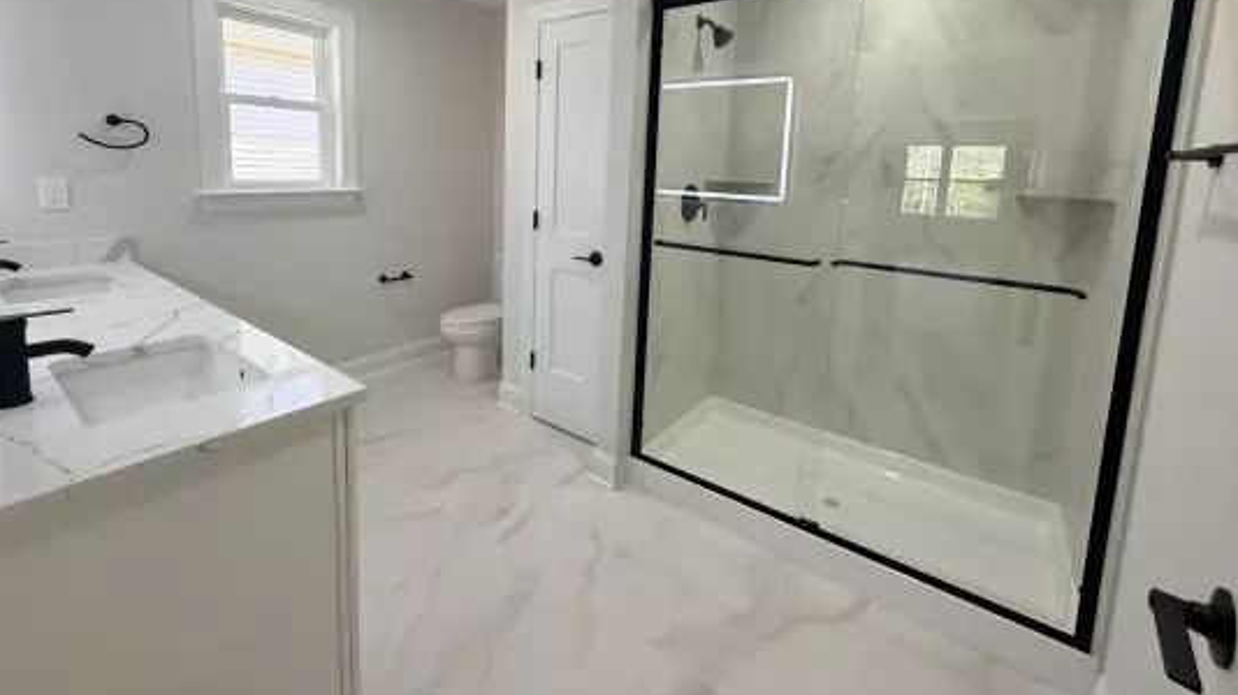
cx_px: 607
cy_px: 229
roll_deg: -2.5
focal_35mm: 16
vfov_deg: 65.2
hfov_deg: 99.4
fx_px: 525
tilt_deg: -6.2
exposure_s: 1/120
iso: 100
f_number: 2.2
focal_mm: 2.22
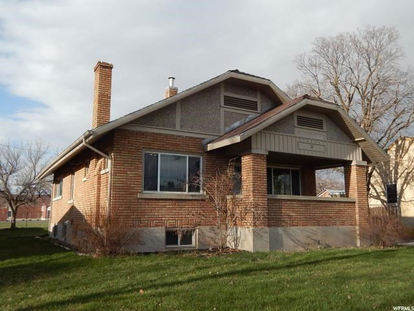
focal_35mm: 31
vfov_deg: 45.4
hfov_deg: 58.4
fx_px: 371
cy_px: 156
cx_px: 207
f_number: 3.2
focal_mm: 5.6
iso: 125
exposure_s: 1/1000
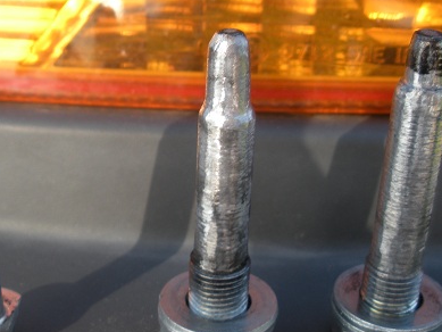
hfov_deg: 32.0
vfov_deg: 24.4
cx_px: 165
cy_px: 141
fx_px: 766
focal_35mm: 60
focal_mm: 6.3
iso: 64
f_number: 3.5
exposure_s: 1/105
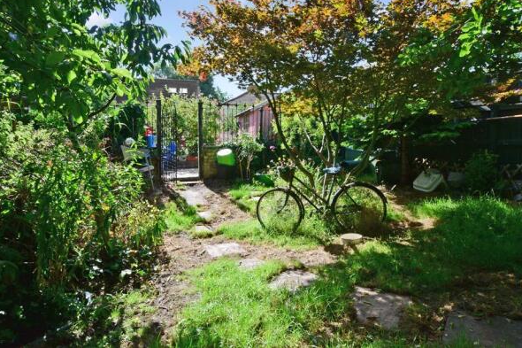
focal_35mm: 20
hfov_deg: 83.9
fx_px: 290
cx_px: 246
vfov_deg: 61.7
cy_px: 155
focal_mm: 12
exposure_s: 1/125
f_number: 16
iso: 400
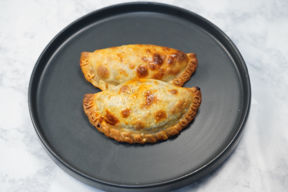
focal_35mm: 60
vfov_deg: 22.7
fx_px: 480
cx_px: 144
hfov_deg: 33.4
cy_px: 96
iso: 2500
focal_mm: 60
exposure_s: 1/125
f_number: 5
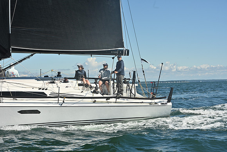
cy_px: 76
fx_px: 441
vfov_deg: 19.5
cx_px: 114
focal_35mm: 70
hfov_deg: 28.8
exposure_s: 1/1000
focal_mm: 70
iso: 250
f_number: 10
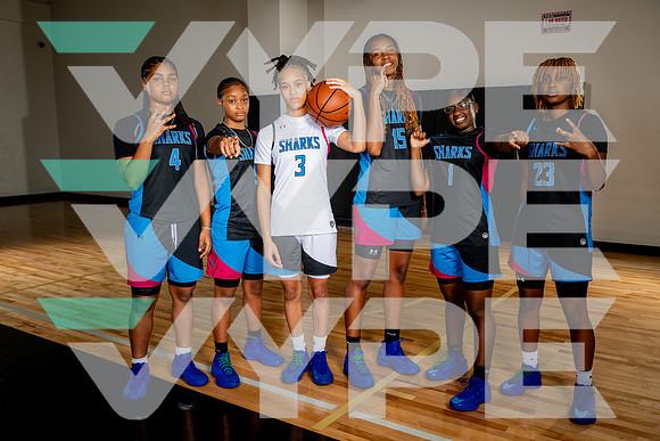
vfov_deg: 38.9
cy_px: 220
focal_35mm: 34
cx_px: 330
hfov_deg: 55.8
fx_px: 623
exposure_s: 1/500
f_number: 8
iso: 250
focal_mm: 34
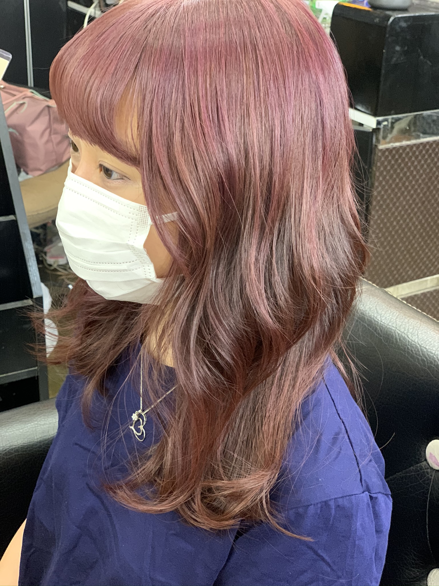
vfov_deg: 36.8
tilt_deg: -26.5
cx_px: 220
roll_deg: -2.4
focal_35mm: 52
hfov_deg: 28.0
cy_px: 293
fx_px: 879
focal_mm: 6
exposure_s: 1/33
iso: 500
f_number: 2.4
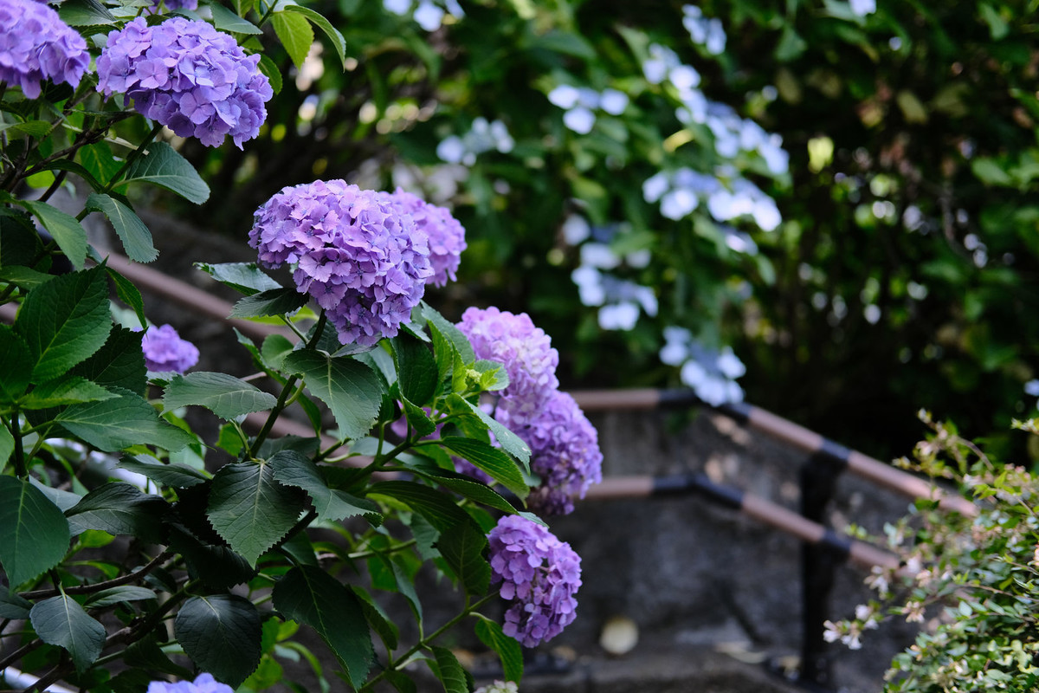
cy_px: 346
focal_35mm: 53
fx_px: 1530
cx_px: 520
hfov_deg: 37.5
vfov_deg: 25.5
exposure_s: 1/1000
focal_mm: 35
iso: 640
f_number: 2
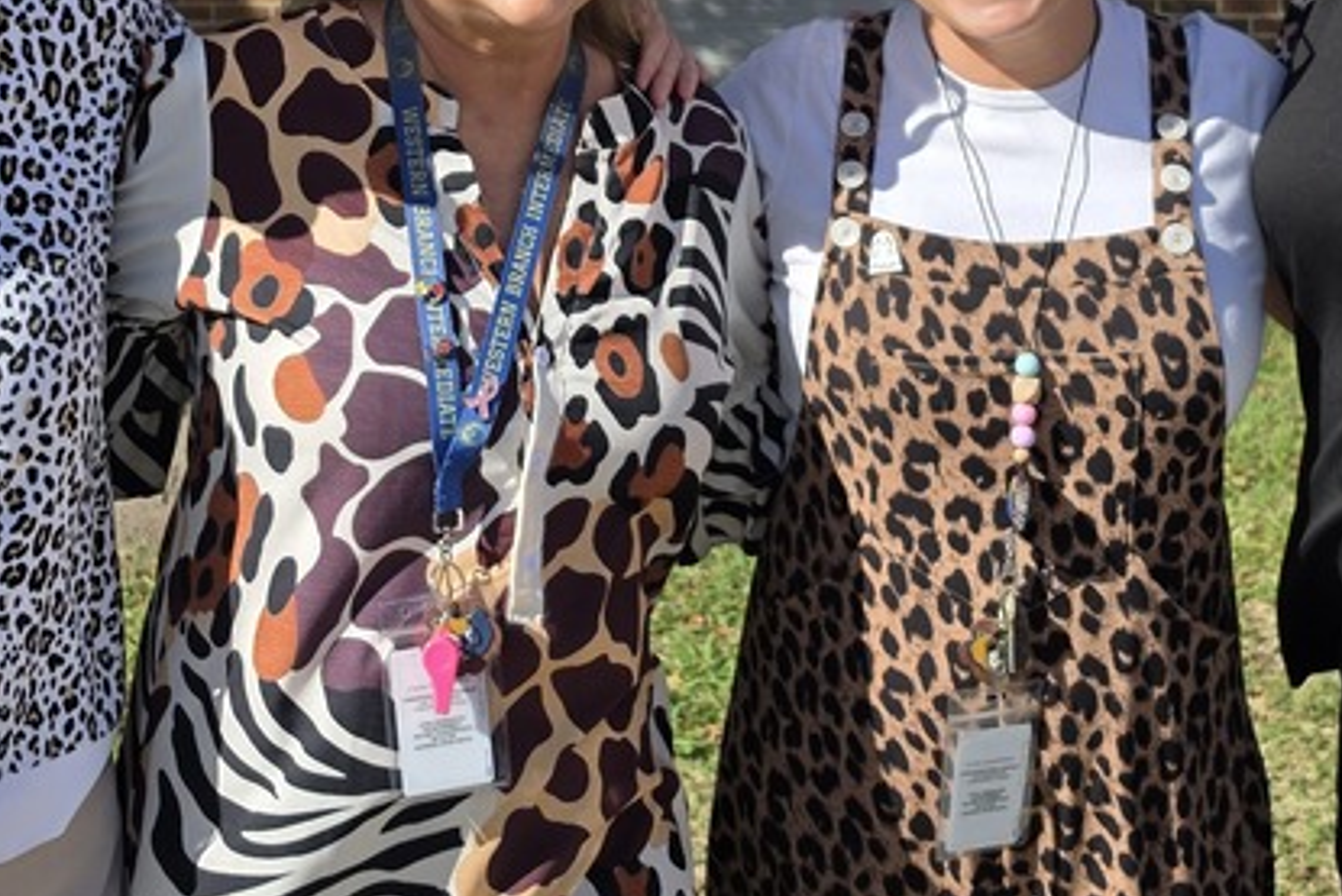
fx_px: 2200
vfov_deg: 22.5
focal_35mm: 59
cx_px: 695
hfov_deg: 33.9
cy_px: 91
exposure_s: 1/6806
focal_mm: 6.5
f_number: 1.4
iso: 64
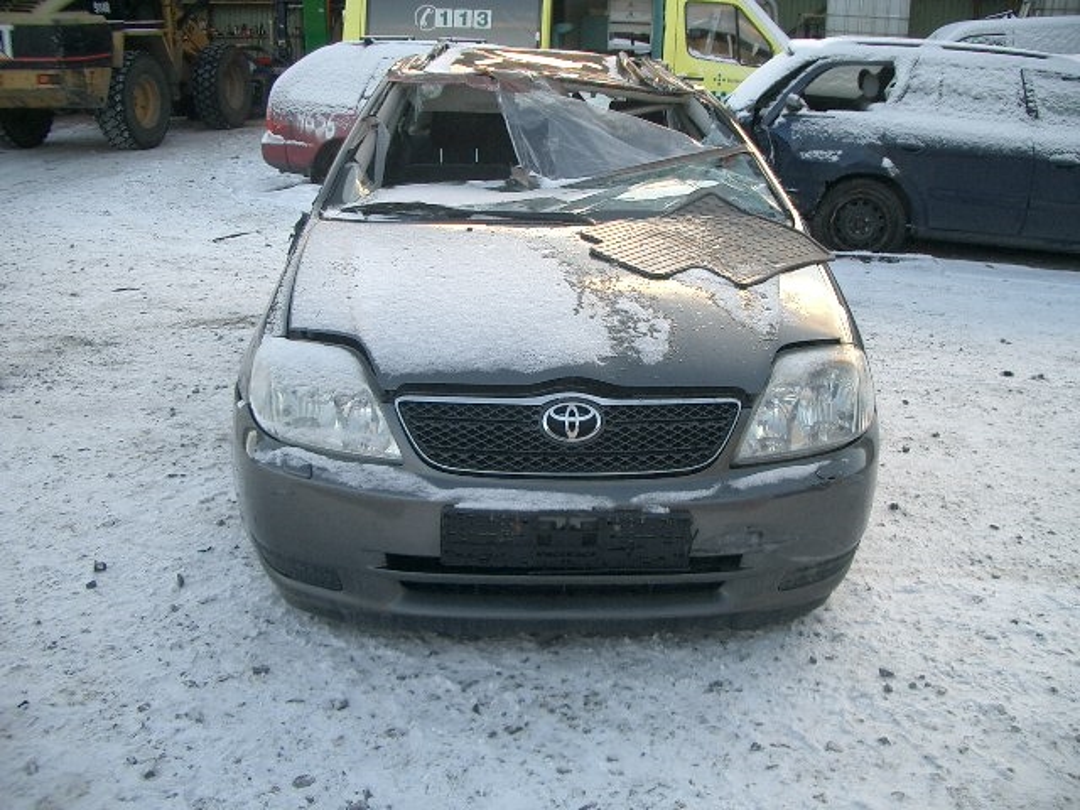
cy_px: 405
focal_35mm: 35
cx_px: 540
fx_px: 1092
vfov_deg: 40.7
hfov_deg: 52.6
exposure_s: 1/100
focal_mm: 5.8
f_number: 2.6
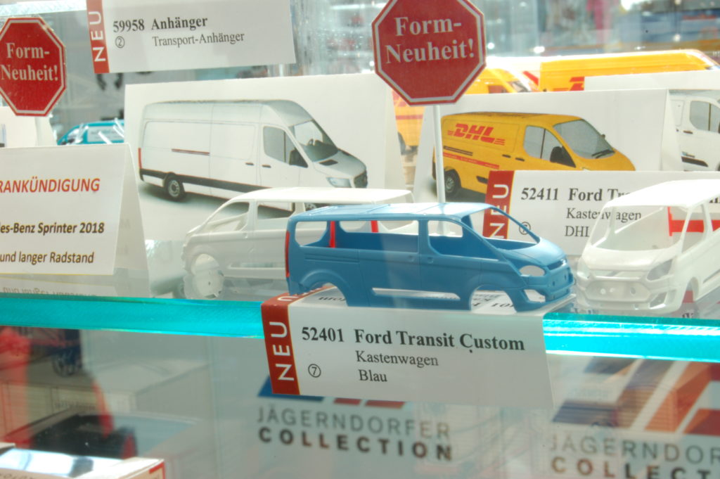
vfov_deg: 16.5
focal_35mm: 82
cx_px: 360
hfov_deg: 24.6
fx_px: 1649
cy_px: 240
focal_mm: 55
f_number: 36
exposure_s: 1/2
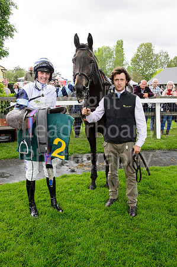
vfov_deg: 58.8
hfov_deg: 41.0
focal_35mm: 32
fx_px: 237
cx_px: 88
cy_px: 134
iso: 200
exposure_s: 1/250
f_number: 7.1
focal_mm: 32
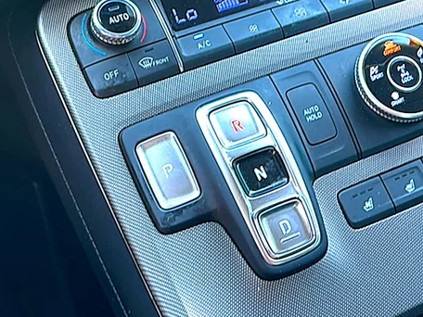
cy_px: 91
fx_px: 770
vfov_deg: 23.1
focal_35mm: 63
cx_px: 322
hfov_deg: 30.2
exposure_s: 1/40
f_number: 1.78
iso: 64
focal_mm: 6.86
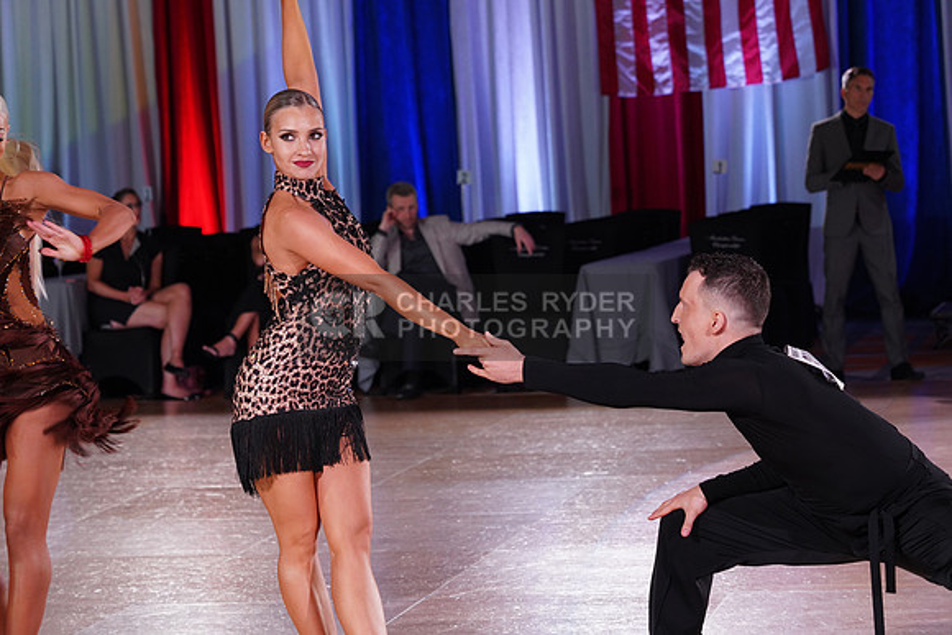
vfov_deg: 13.0
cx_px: 476
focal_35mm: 105
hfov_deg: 19.5
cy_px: 318
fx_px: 2777
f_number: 5.6
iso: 1600
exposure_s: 1/160
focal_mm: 105
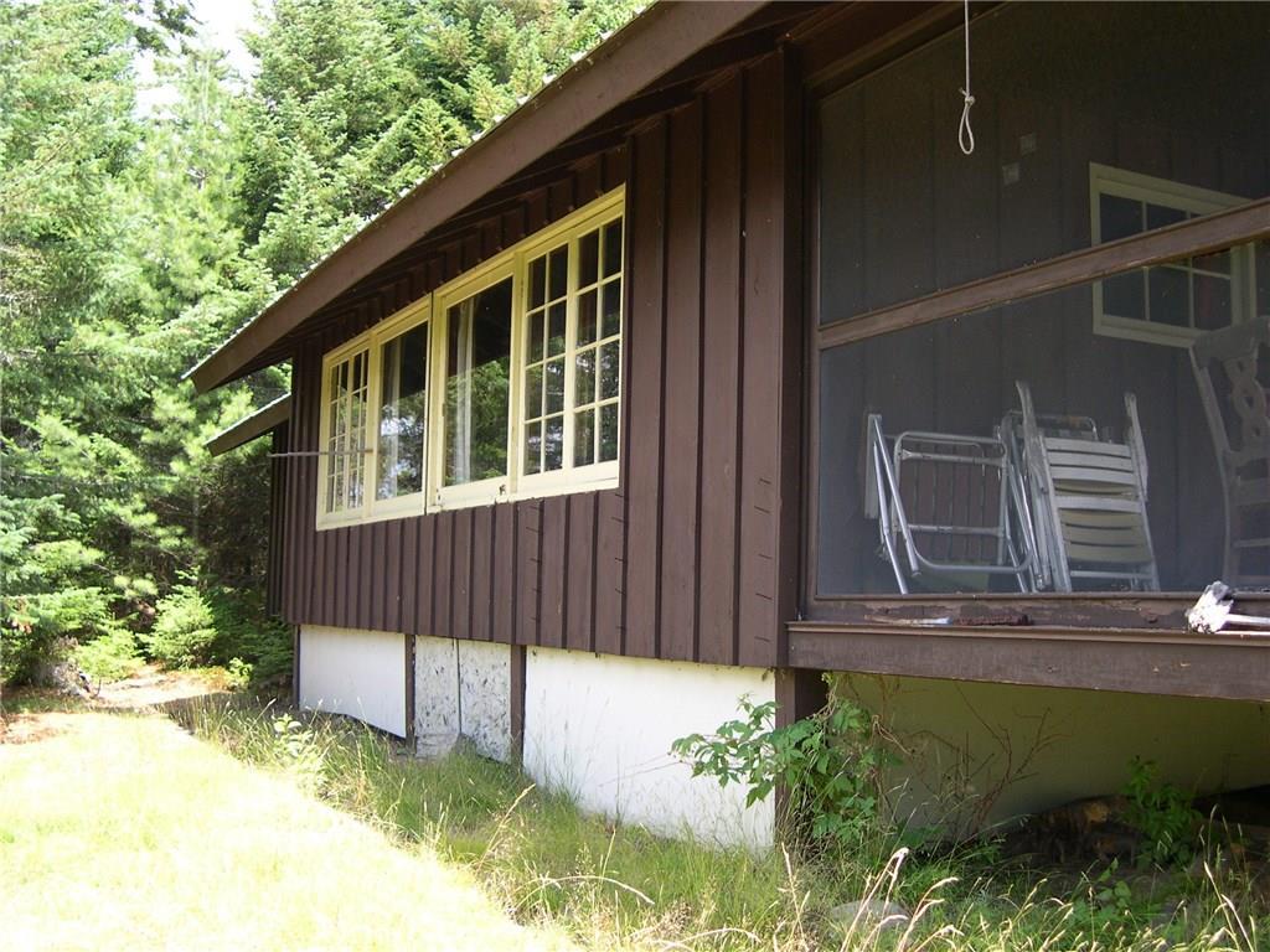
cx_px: 635
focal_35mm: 38
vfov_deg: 37.7
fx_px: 1394
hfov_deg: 49.0
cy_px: 476
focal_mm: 8
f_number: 2.8
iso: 100
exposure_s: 1/133
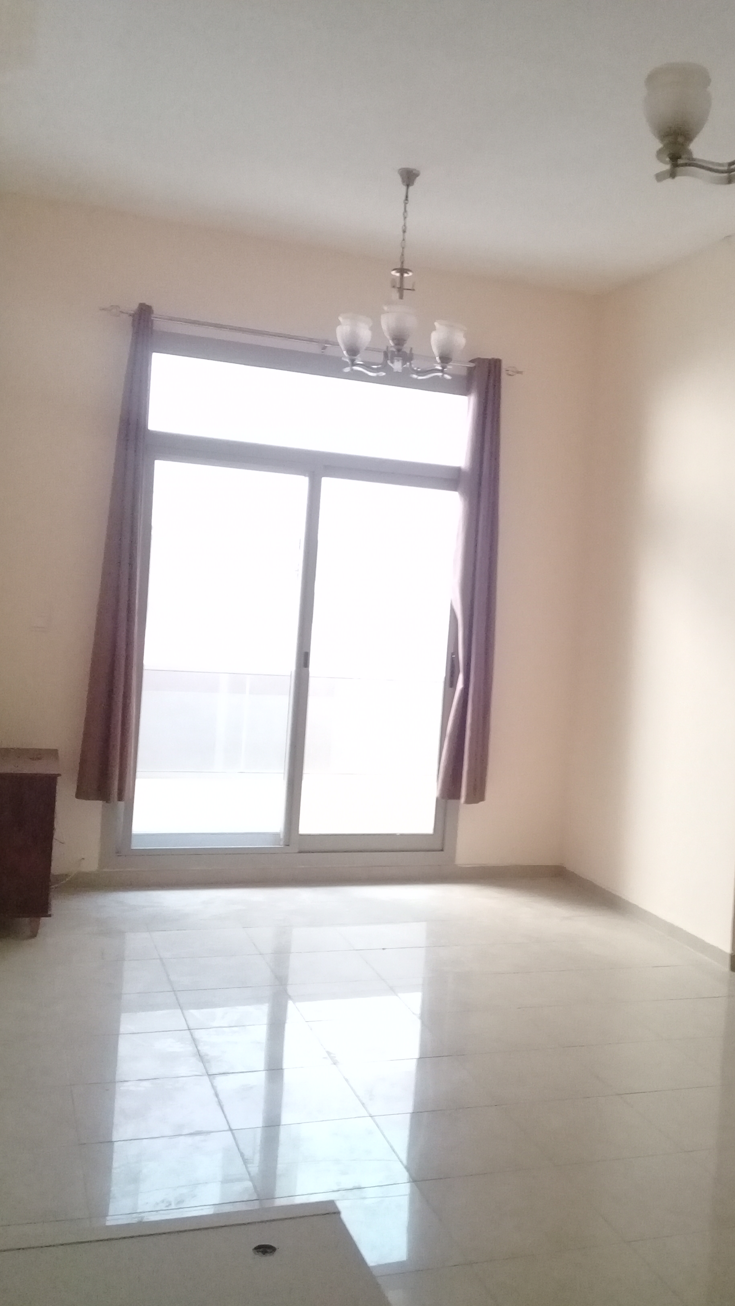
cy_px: 657
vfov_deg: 58.0
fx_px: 1178
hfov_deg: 34.4
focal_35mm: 34
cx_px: 470
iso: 640
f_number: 2.2
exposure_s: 1/17
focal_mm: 3.3
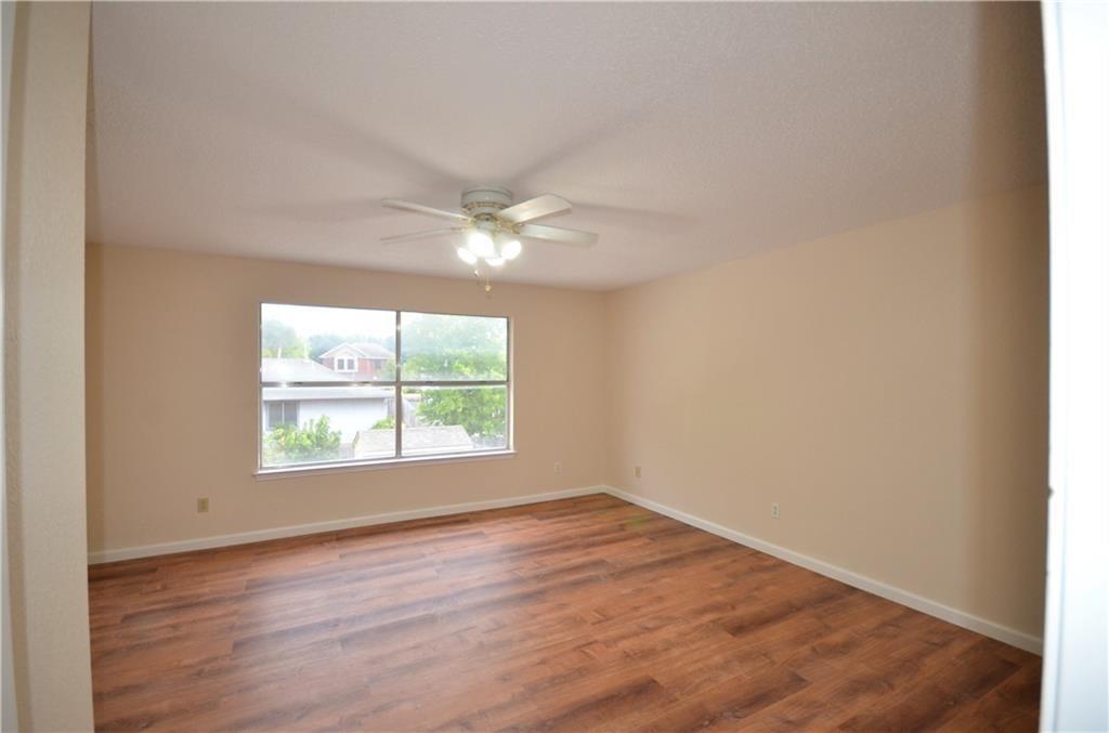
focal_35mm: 15
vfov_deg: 77.0
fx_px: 461
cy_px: 366
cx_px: 554
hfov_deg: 100.5
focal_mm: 10
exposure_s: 1/125
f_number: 4.8
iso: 800
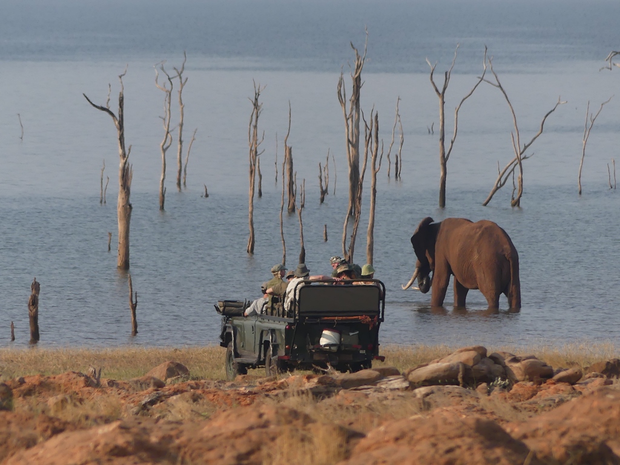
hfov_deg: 2.5
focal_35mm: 779
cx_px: 310
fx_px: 13953
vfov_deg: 1.9
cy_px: 232
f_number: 4
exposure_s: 1/640
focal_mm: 108
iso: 100
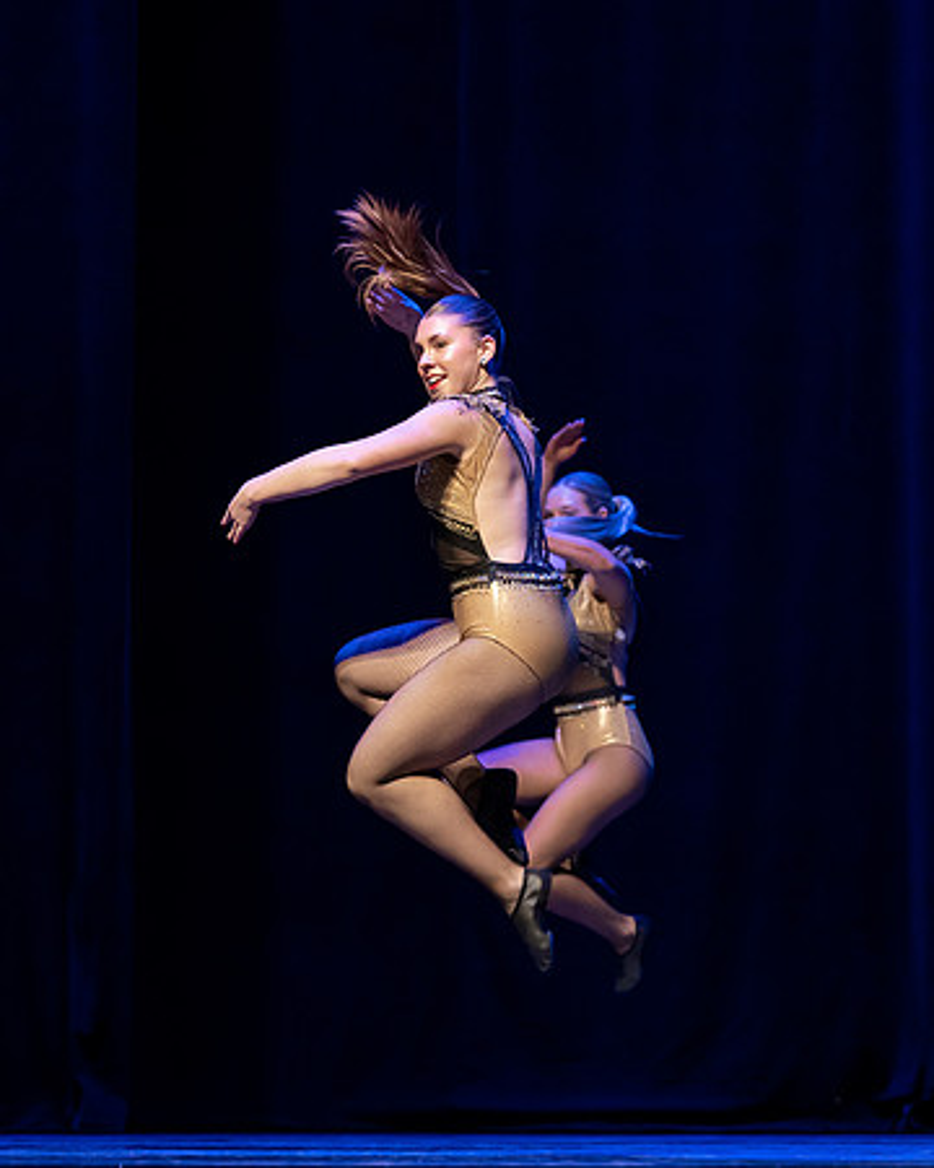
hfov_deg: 8.6
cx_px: 527
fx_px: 6188
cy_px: 601
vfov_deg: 10.8
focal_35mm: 179
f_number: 2.8
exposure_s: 1/640
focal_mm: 100
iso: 4000
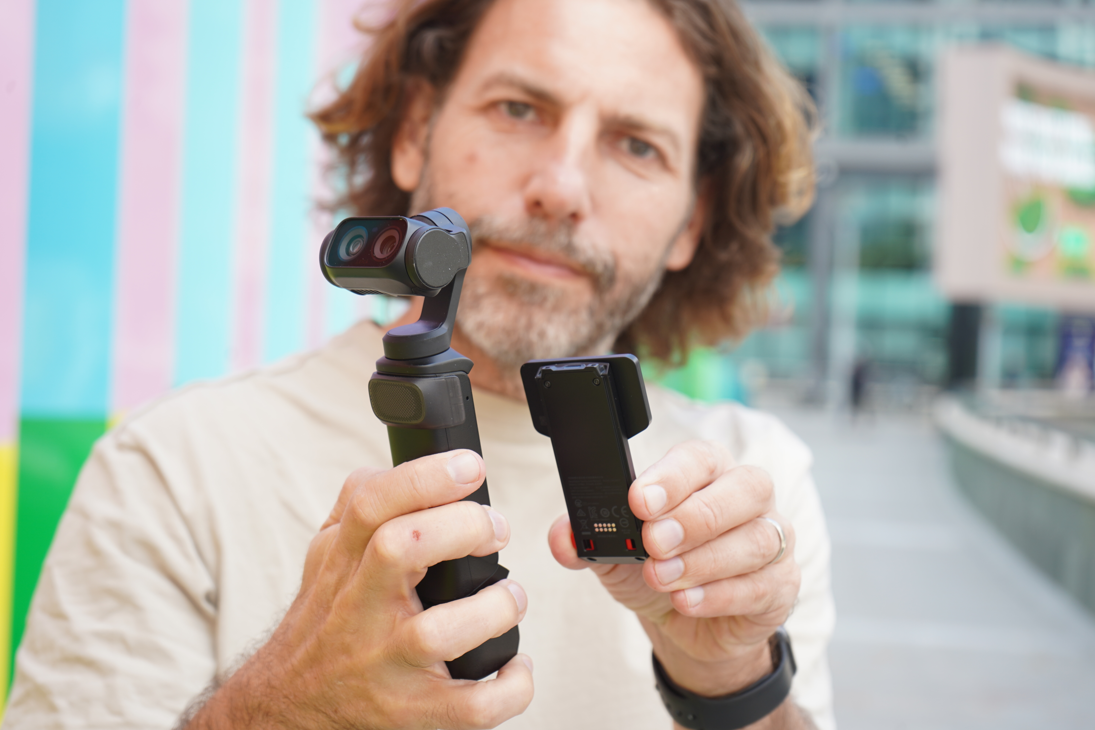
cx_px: 548
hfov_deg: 28.8
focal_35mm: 70
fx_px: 2129
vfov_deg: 19.5
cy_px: 365
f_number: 6.3
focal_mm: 70
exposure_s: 1/125
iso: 200
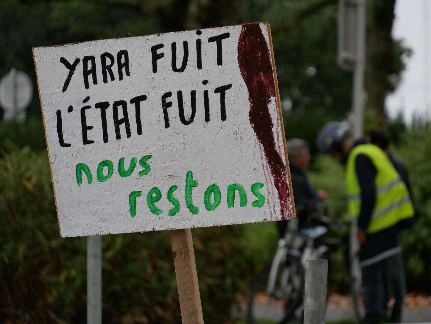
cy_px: 162
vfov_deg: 5.3
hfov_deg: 7.1
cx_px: 216
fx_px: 3488
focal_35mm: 280
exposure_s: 1/320
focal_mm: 140
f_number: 5.6
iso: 2000
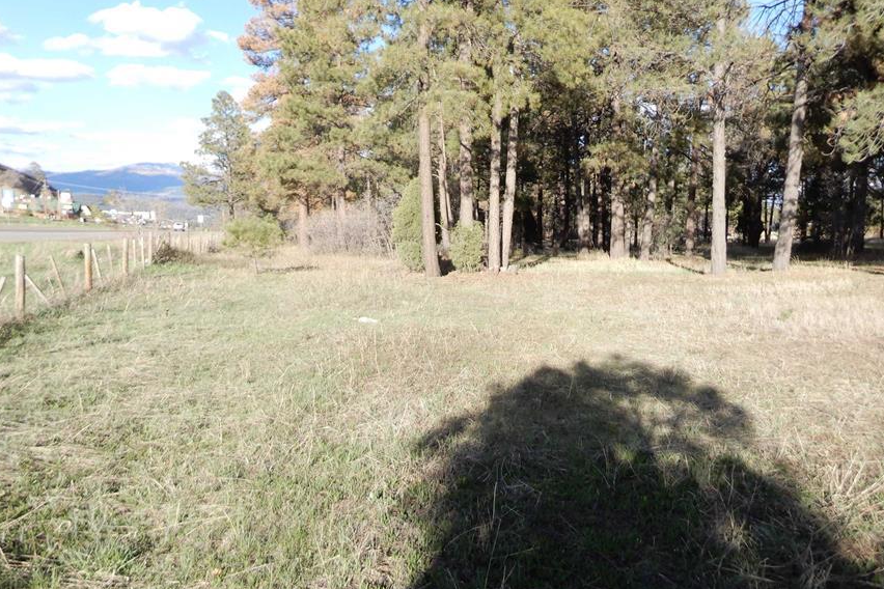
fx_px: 737
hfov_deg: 61.8
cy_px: 376
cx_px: 493
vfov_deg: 43.2
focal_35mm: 30
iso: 80
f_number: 3.4
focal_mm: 4.3
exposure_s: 1/320
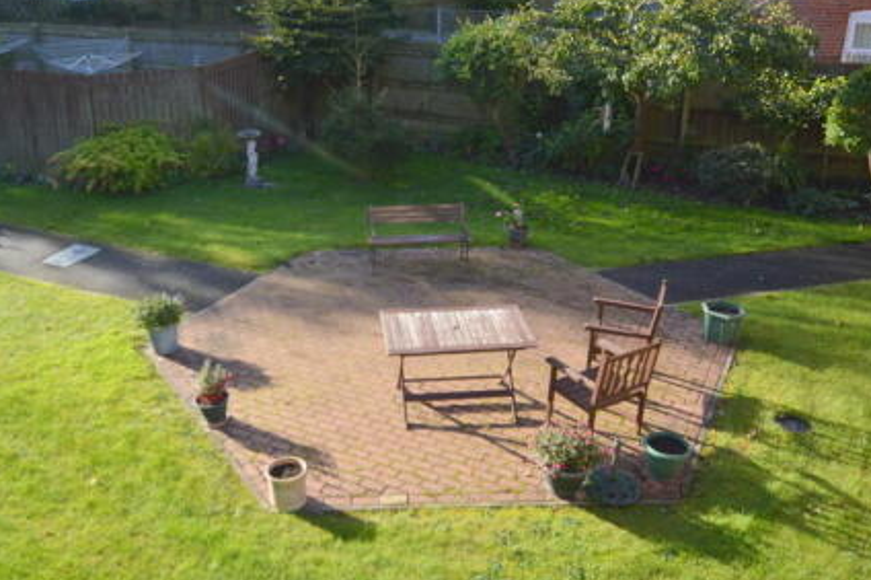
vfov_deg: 38.0
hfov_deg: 54.3
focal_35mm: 35
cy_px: 271
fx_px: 841
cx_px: 339
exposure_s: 1/200
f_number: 4.5
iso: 100
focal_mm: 15
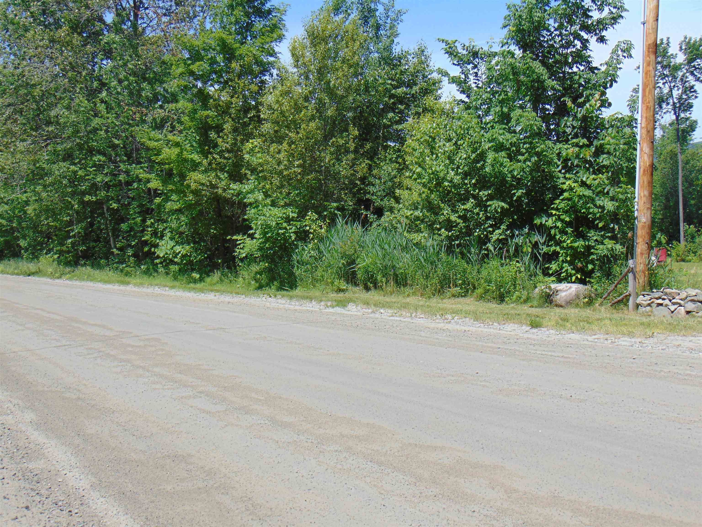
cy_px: 264
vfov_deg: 34.3
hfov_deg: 44.8
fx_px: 852
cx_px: 351
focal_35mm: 42
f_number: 3.3
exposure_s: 1/640
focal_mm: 7.6
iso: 80
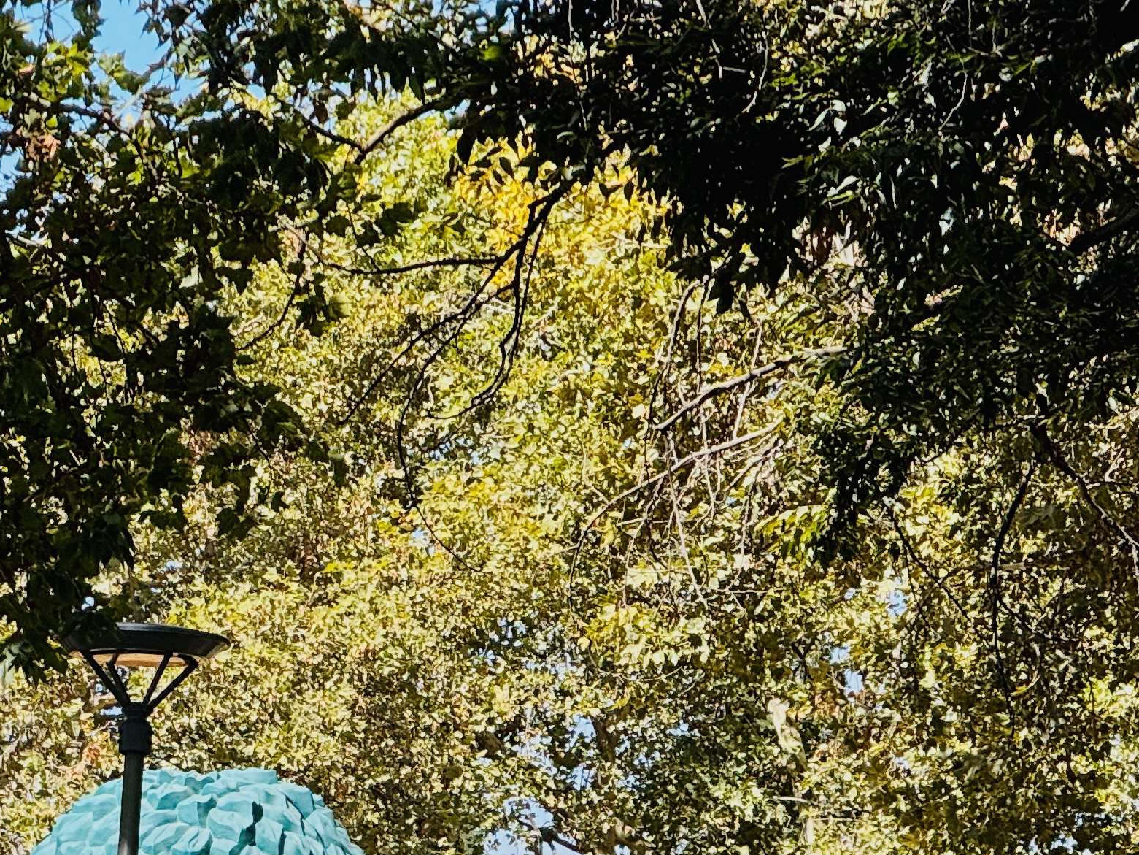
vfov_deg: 4.8
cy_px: 1092
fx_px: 10201
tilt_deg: +1.5
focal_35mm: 310
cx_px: 12
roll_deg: -0.1
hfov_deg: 6.4
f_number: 2.8
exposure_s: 1/504
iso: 50
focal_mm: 15.66
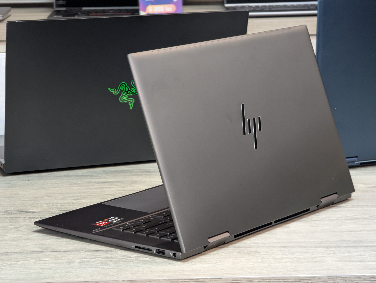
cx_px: 188
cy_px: 142
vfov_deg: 12.7
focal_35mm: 117
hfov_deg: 16.8
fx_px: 1273
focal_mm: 19
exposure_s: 1/23.8
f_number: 3.5
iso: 612
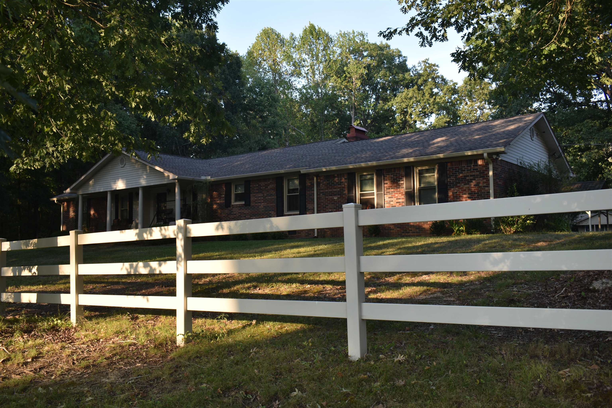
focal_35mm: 33
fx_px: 561
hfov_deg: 57.2
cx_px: 306
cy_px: 204
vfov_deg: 40.0
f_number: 5
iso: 100
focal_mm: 22
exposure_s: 1/100
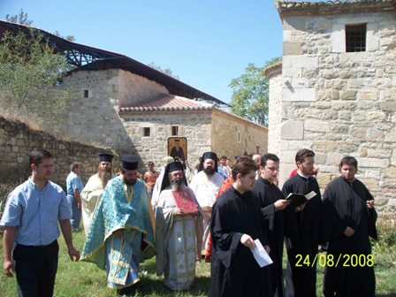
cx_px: 198
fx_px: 412
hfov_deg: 51.4
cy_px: 148
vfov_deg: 39.7
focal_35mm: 36
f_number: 2.8
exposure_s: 1/640
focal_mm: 7.54
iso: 64
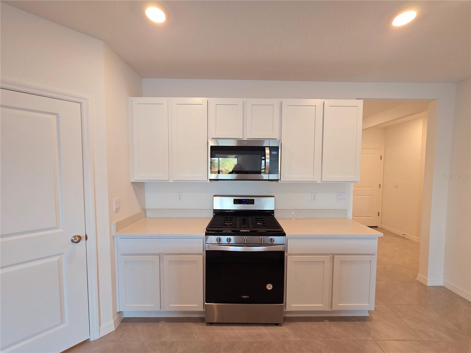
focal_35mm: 13
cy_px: 176
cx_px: 236
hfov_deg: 106.2
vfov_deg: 89.9
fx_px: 177
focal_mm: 2.2
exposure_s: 1/60
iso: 125
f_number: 2.2
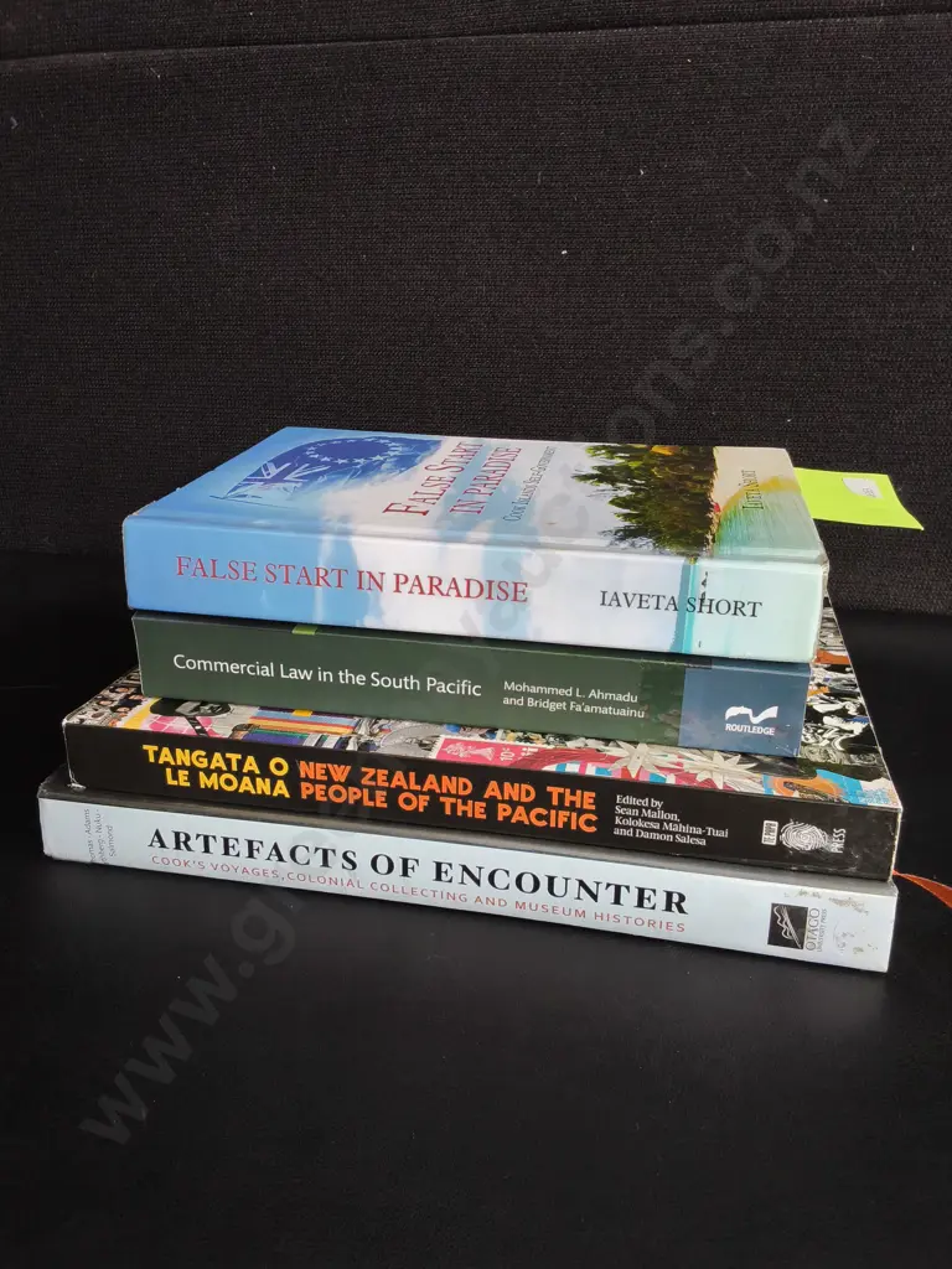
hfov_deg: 51.4
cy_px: 634
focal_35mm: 27
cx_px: 476
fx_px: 990
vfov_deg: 65.3
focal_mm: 2.87
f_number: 2
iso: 64
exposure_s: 1/120
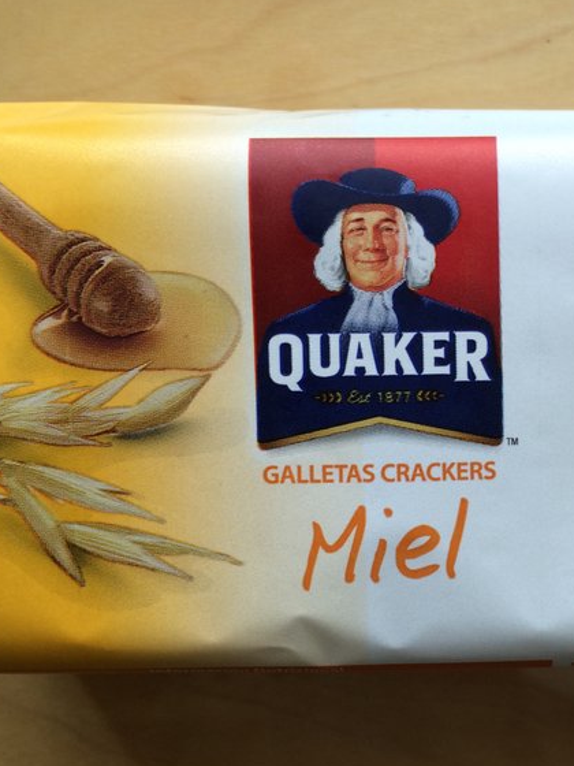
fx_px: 1172
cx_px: 484
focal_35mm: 53
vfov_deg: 36.2
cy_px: 379
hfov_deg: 26.8
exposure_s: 1/60
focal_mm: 4.15
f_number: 2.2
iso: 40
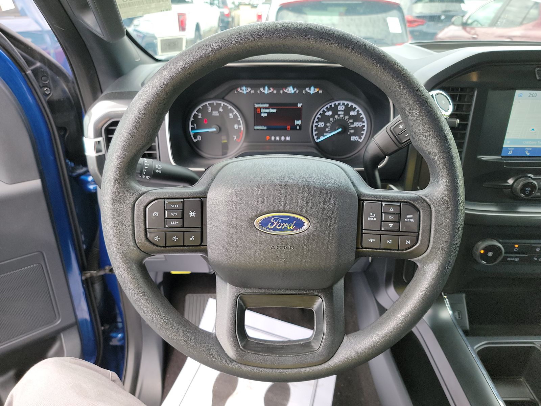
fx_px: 375
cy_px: 203
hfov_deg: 71.6
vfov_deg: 56.8
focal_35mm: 24
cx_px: 270
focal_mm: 6.7
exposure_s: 1/119
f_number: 1.8
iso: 94
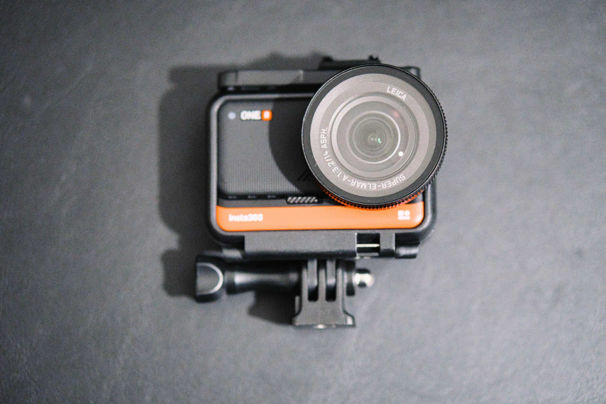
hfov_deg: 27.0
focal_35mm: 75
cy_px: 202
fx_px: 1262
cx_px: 303
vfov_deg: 18.2
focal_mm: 50
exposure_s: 1/125
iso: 6400
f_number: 1.8
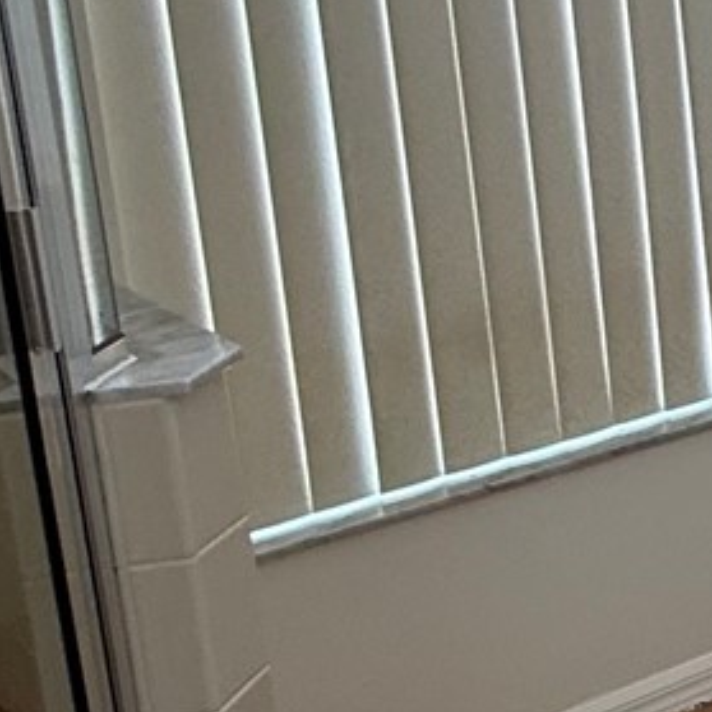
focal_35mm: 71
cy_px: 46
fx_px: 1652
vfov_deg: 23.5
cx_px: 1689
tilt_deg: -7.4
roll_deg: +1.2
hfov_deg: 15.0
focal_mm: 2.22
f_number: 2.2
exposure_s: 1/120
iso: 80
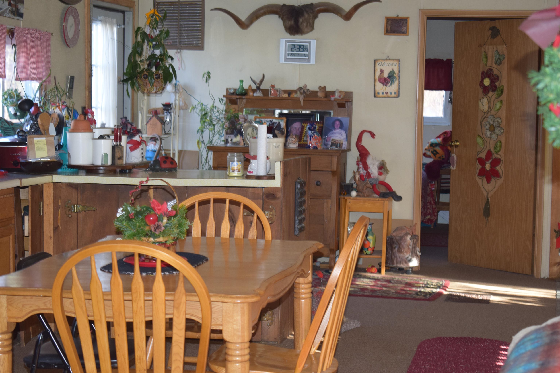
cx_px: 280
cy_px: 186
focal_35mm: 82
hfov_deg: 24.6
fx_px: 1283
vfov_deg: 16.6
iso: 800
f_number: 5.6
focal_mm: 55
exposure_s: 1/30
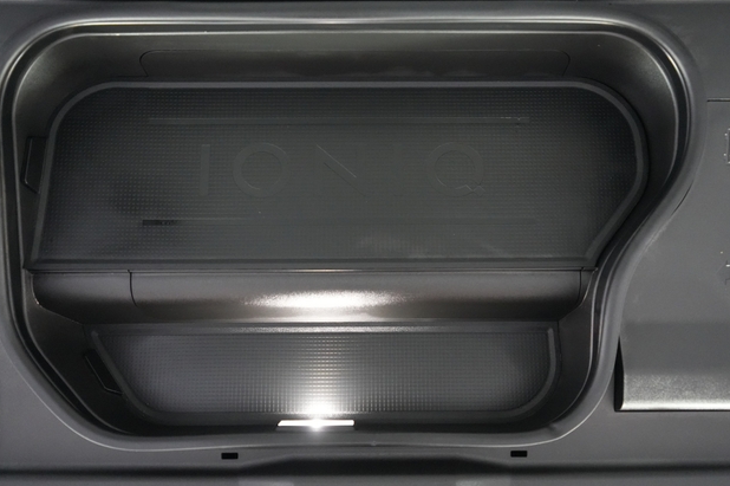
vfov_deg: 44.9
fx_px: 588
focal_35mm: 29
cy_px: 240
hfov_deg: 63.7
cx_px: 372
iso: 10000
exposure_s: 1/160
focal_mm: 28
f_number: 2.8
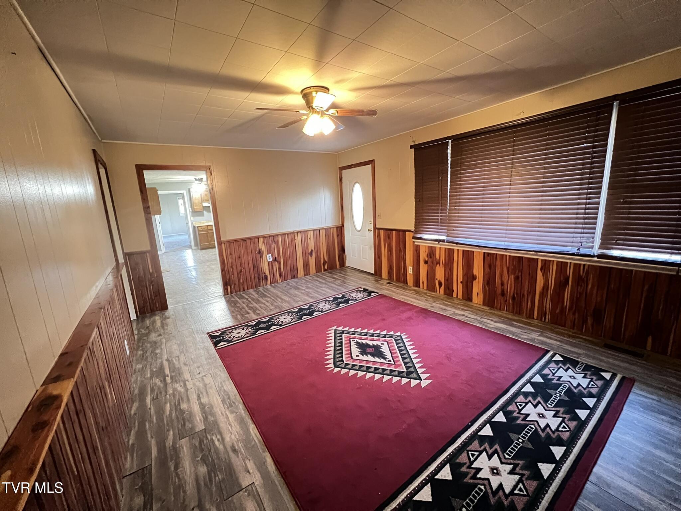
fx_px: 256
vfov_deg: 89.9
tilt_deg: -11.9
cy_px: 256
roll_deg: +3.0
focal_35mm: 13
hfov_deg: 106.2
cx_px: 340
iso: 2000
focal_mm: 1.57
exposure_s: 1/20
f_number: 1.8
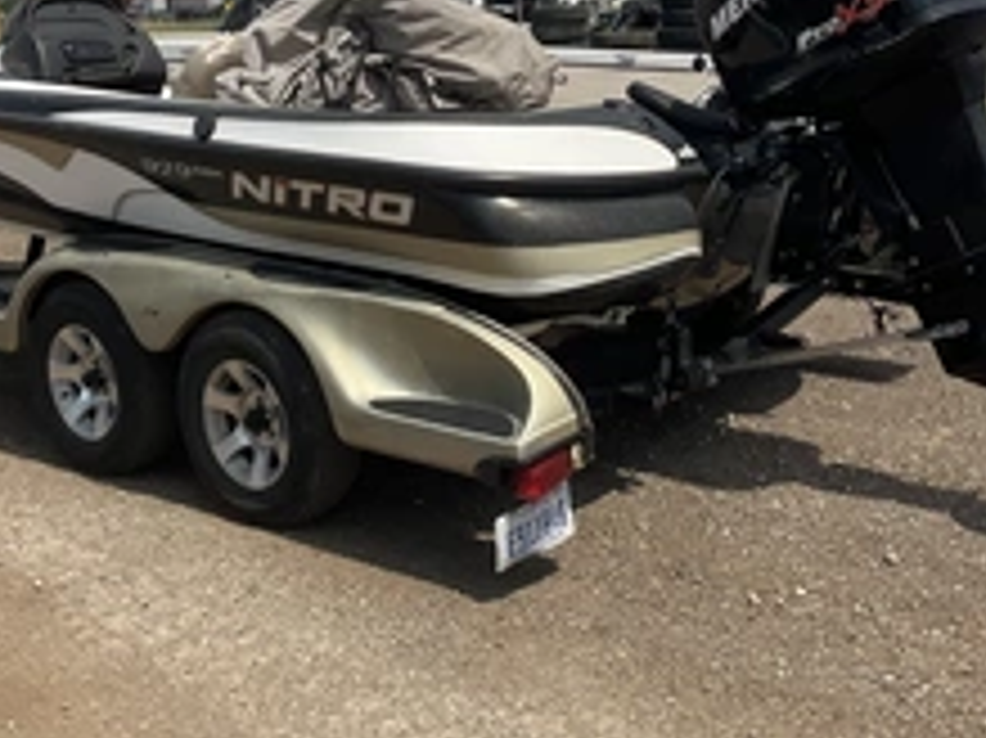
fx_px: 1509
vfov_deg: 26.9
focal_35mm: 53
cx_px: 495
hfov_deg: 36.2
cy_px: 135
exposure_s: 1/2058
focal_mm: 3
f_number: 1.8
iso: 25
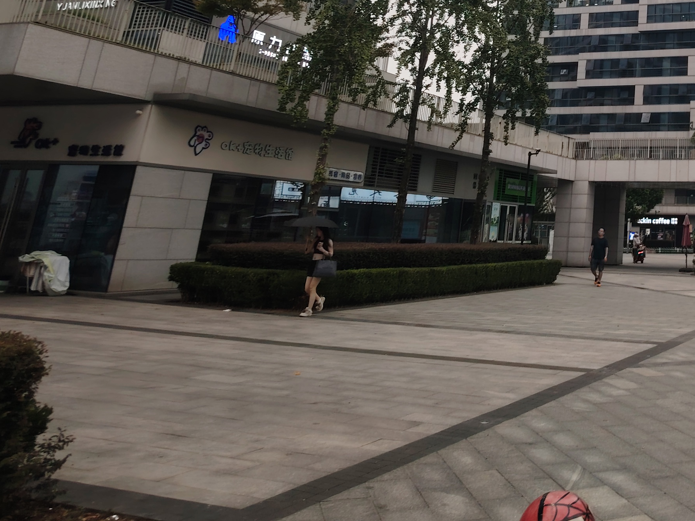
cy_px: -19
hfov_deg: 32.6
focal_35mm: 54
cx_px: 699
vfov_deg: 25.5
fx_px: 1084
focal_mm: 5.25
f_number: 1.75
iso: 172
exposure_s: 1/100
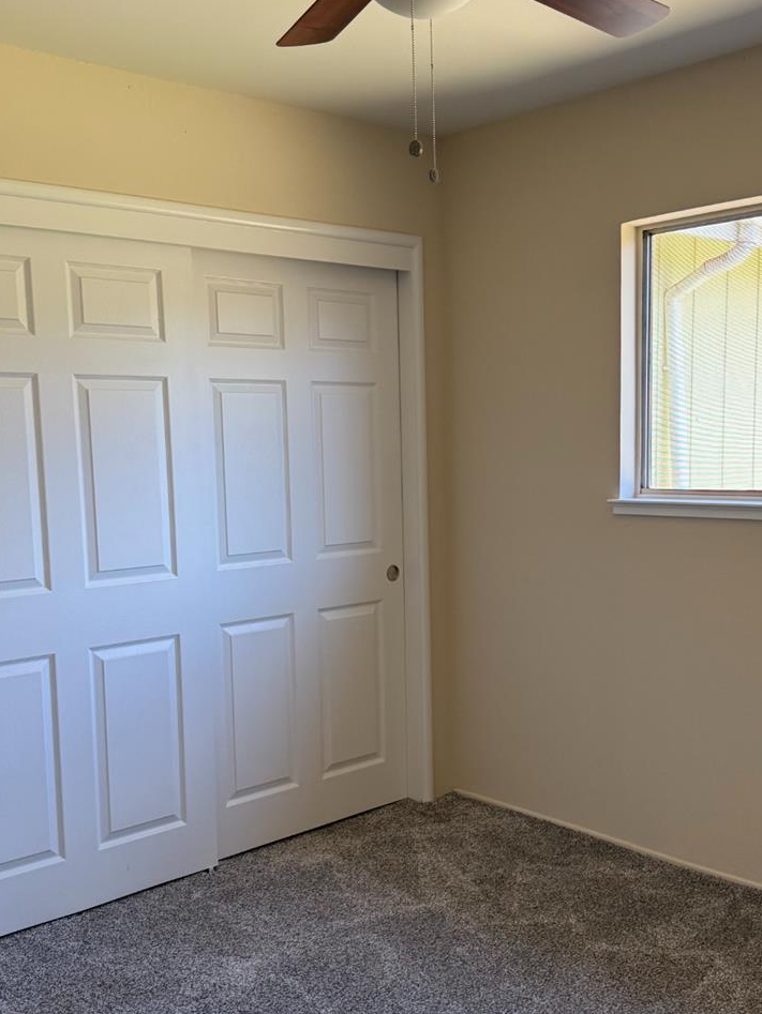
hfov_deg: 37.7
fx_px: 1115
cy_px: 559
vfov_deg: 48.9
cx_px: 438
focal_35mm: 38
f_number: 1.78
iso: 200
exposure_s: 1/120
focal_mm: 6.76
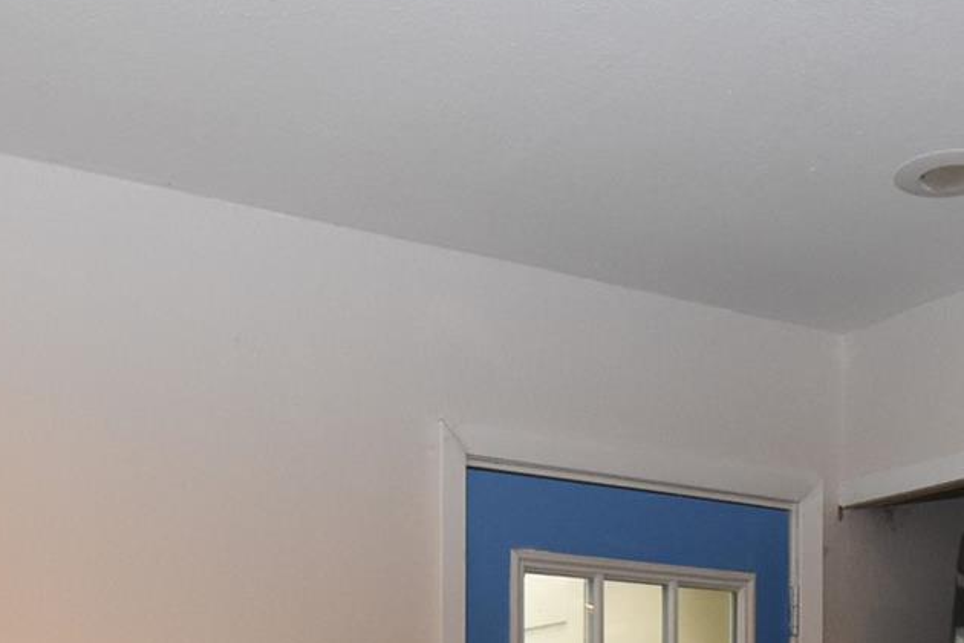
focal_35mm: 54
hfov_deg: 36.9
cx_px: 597
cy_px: 850
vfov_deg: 22.4
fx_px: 1436
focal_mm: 11
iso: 1600
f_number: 5.6
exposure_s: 1/200
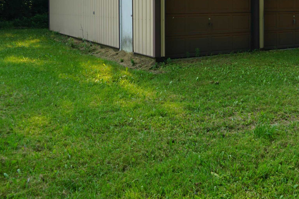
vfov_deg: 26.8
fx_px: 399
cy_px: 10
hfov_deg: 39.9
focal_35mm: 48
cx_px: 227
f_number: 8
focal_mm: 24
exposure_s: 1/80
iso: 100
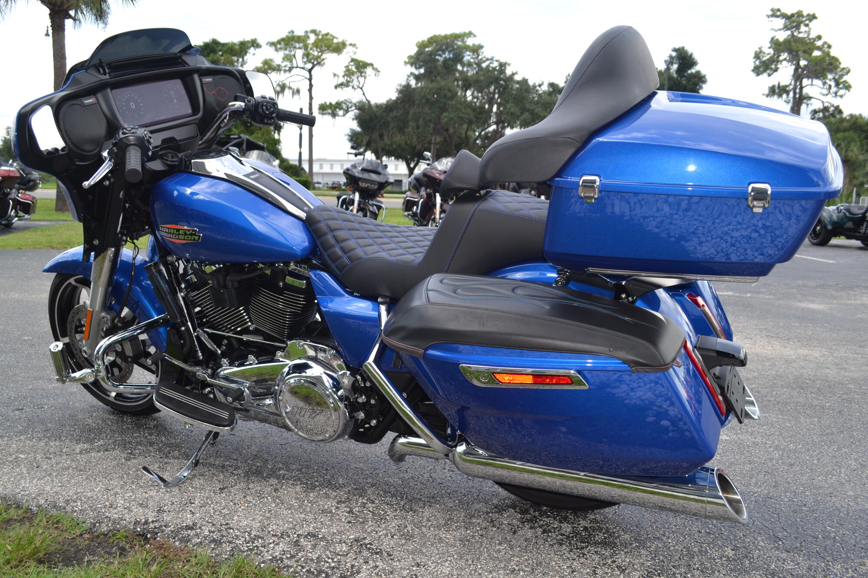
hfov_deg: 61.9
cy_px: 289
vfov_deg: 43.6
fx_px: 723
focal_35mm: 30
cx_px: 434
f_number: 5.6
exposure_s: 1/200
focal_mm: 20
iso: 100
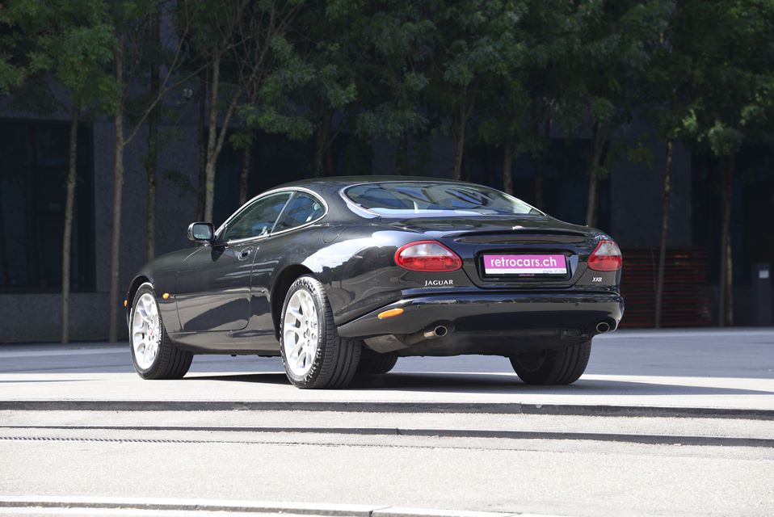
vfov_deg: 11.4
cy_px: 258
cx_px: 387
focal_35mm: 120
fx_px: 2581
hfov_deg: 17.1
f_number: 6.3
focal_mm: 120
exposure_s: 1/200
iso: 250
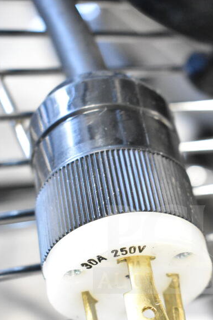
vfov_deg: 23.3
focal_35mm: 86
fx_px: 763
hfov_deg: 15.8
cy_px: 249
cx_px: 155
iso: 7200
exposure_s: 1/60
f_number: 4.8
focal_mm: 36
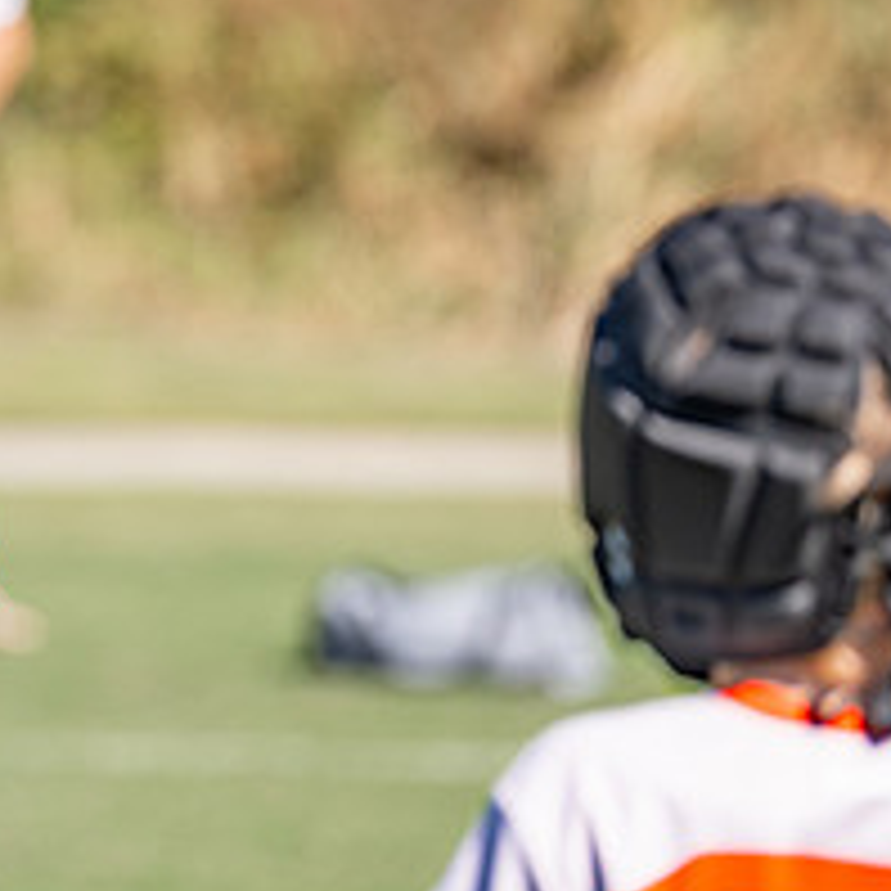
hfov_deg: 4.4
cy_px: 271
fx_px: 11474
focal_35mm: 394
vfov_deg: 4.4
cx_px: -148
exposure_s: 1/2500
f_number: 2.8
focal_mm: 138
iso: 160
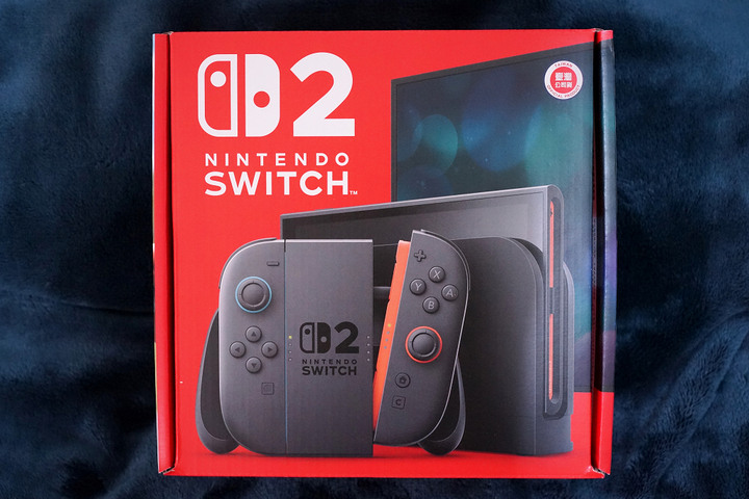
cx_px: 374
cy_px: 250
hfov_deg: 54.4
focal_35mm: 35
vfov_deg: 37.9
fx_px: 728
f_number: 5.6
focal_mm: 35
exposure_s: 1/50
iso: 6400
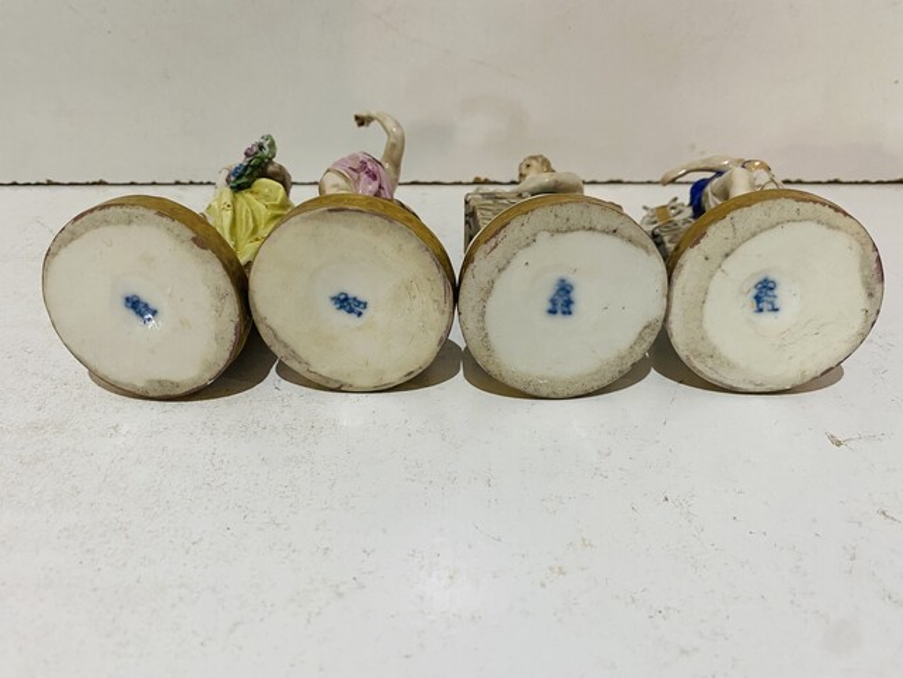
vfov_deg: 53.1
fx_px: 678
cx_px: 452
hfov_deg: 67.3
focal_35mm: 26
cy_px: 339
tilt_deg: -32.2
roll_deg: +1.4
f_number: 1.8
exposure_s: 1/60
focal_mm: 4.25
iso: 250
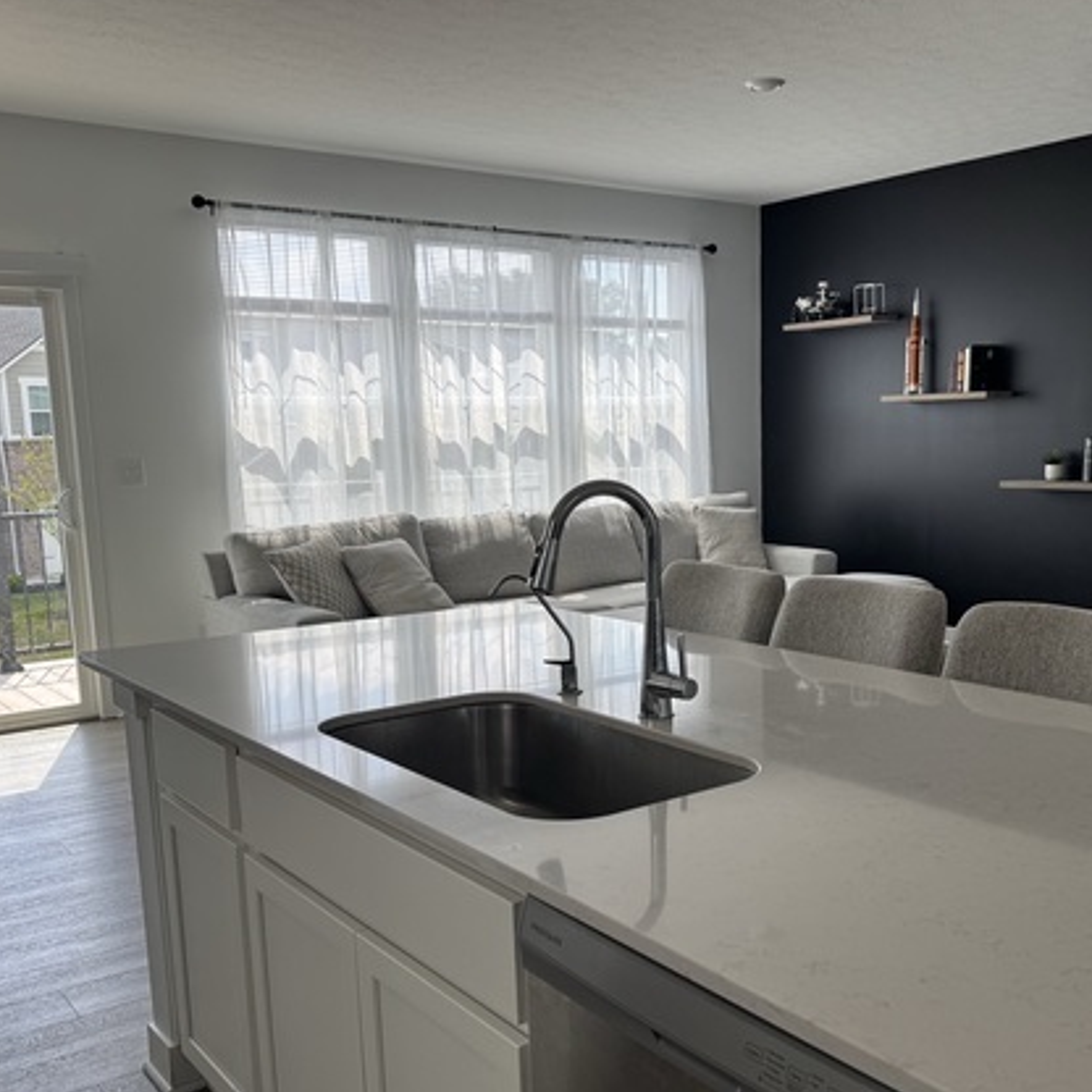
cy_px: 617
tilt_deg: -9.1
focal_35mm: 34
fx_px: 1213
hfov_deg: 48.0
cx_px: 686
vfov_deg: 48.3
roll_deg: +1.0
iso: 80
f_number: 1.78
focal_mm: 6.76
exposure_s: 1/518
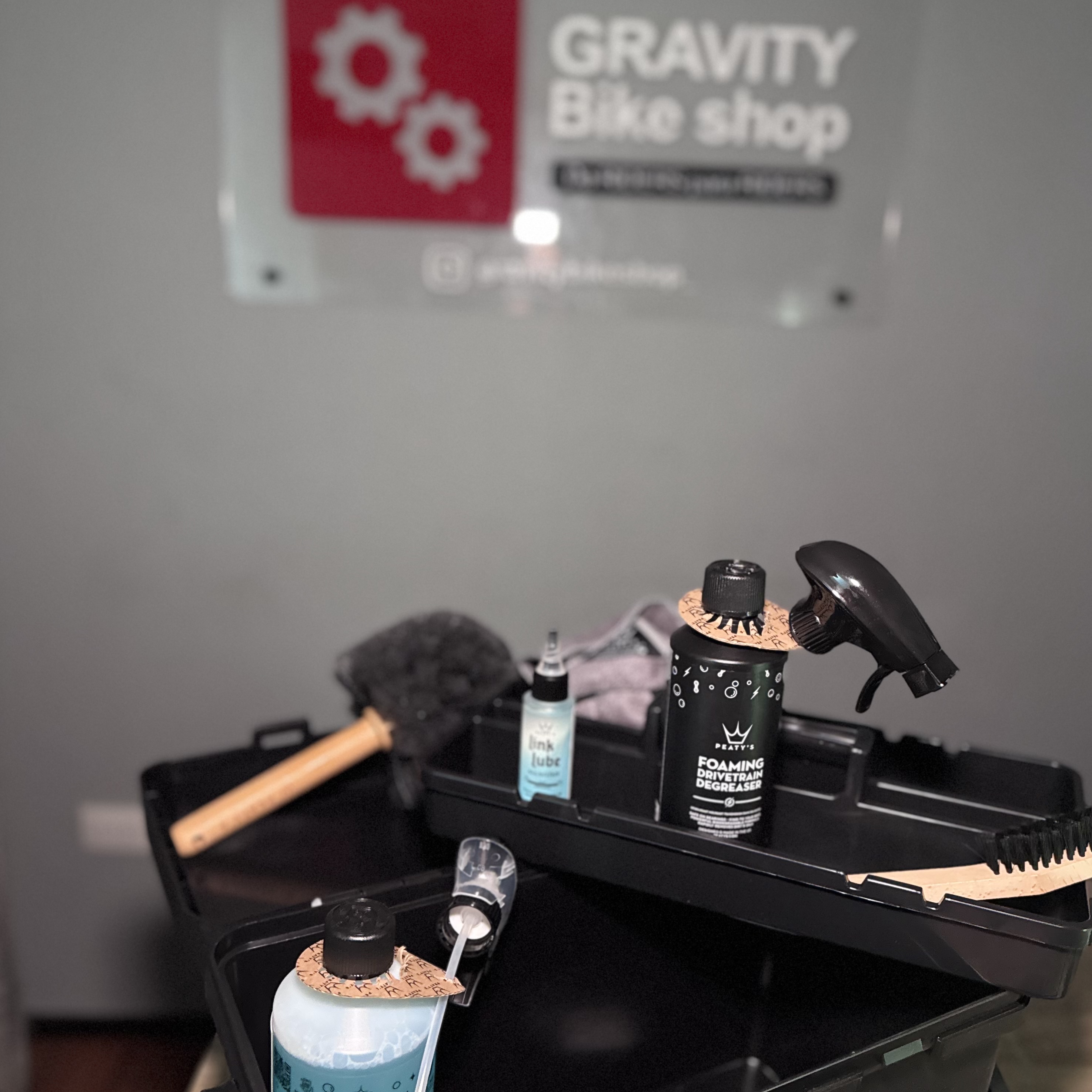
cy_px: 592
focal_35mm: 29
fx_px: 1035
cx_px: 554
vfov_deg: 55.6
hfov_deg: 55.6
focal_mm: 6.76
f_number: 1.78
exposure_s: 1/40
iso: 1000
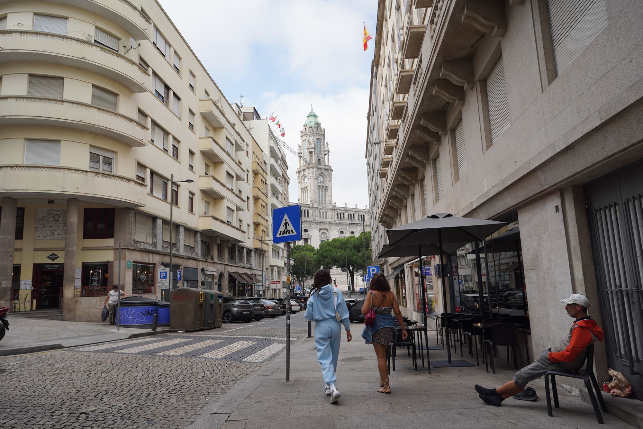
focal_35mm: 24
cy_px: 214
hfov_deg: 73.7
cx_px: 322
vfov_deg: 53.1
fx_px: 429
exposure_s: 1/100
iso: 100
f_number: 10
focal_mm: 24
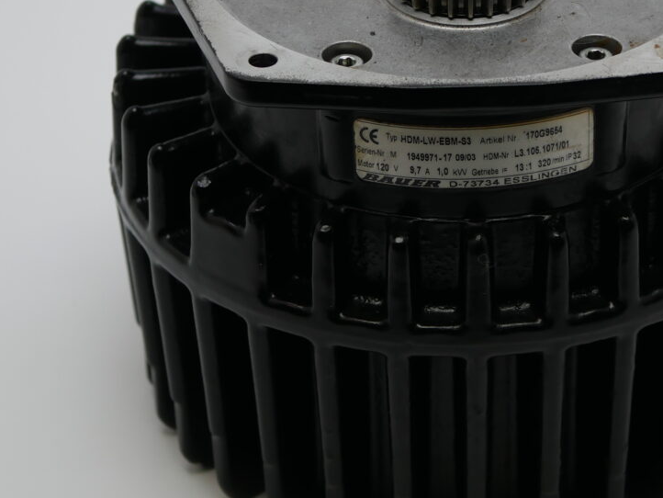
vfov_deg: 11.2
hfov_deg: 14.8
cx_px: 468
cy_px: 197
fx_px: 2548
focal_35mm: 133
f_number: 3.2
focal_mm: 30
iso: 200
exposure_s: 1/160
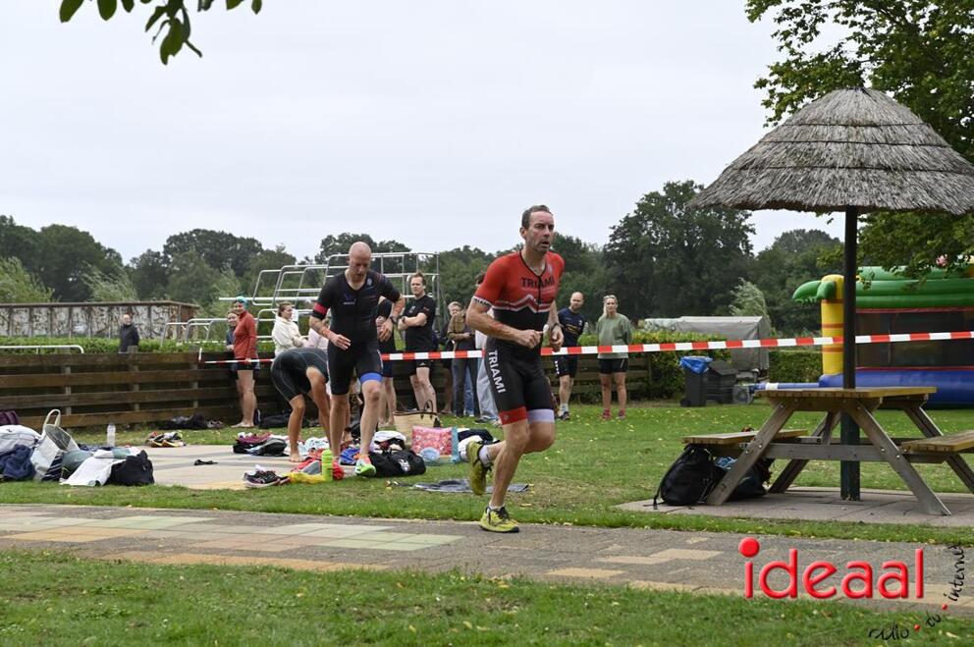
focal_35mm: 70
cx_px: 487
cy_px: 324
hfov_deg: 28.9
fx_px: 1892
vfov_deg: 19.4
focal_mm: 70
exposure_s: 1/320
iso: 400
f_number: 5.6
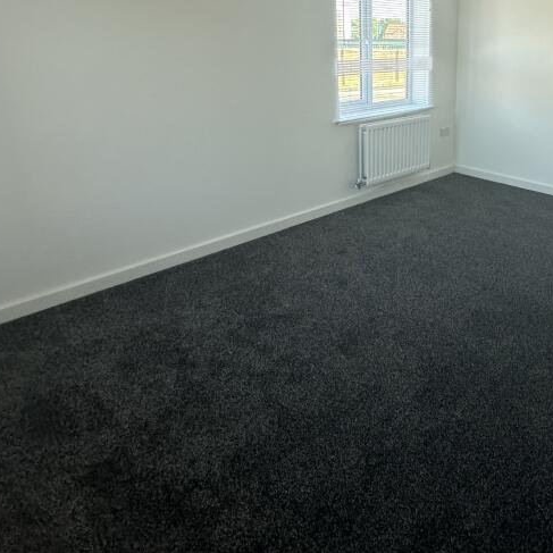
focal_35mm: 26
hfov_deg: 58.4
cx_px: 402
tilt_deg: -11.9
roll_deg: -1.7
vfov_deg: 58.1
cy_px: 145
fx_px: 470
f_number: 2.2
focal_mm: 2.22
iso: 64
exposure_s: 1/99
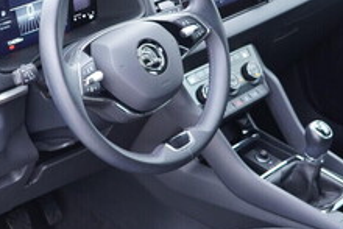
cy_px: 122
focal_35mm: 90
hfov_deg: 22.5
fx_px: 858
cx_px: 118
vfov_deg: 15.2
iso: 500
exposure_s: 1/40
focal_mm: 24
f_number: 2.8
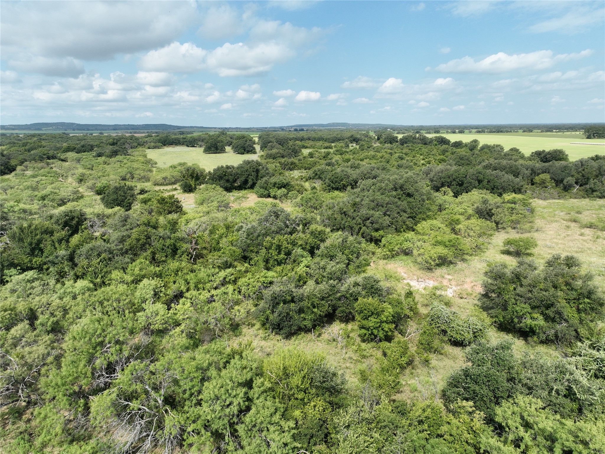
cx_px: 302
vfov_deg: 56.8
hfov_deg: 71.6
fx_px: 419
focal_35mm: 24
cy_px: 227
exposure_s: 1/1250
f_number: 2.8
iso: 110
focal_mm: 12.29
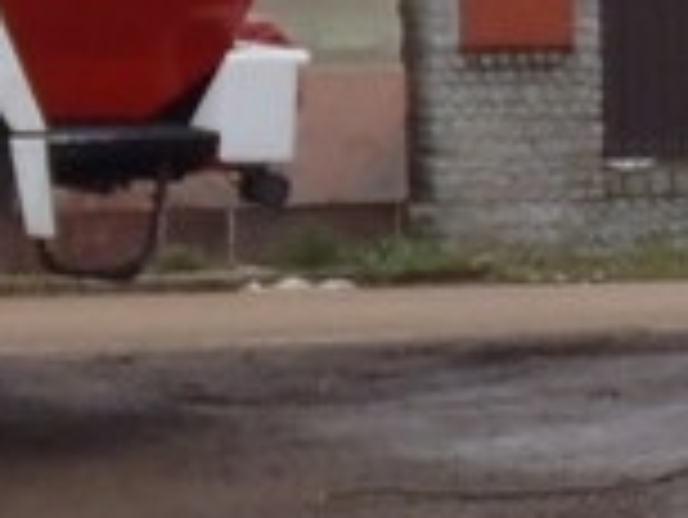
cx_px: -459
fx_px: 6126
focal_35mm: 308
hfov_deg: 6.3
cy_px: 414
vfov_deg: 4.8
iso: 160
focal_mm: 8.25
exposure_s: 1/40
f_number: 4.9
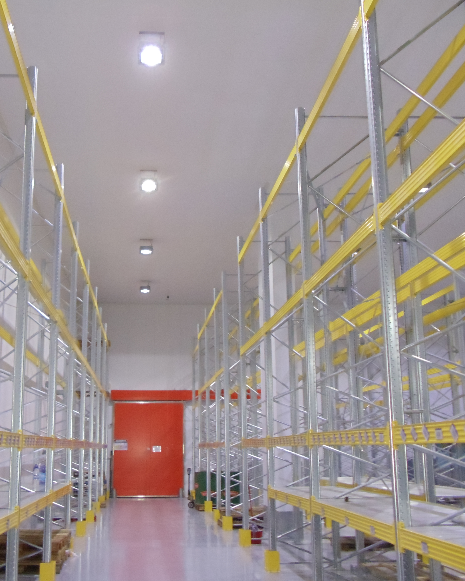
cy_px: 291
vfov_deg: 32.5
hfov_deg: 26.1
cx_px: 147
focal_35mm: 58
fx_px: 998
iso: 400
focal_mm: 6
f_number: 3.5
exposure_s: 1/30
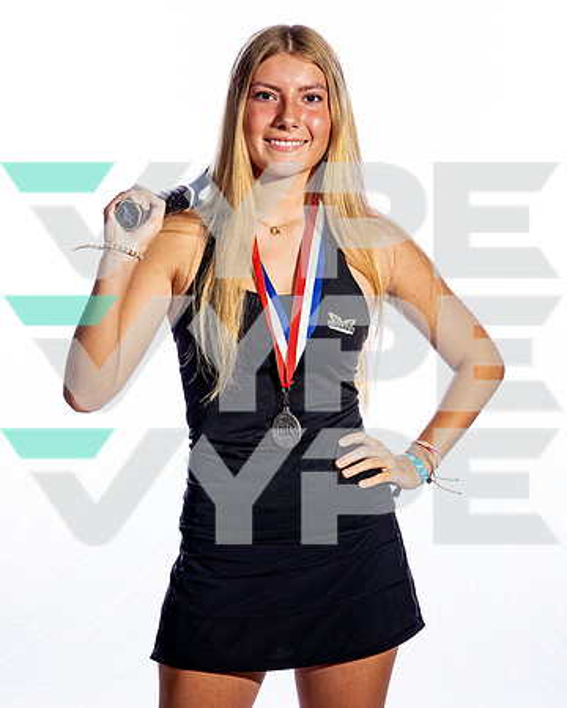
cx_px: 234
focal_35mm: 100
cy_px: 352
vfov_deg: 19.2
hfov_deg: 15.4
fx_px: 2093
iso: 250
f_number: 8
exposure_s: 1/250
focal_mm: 59
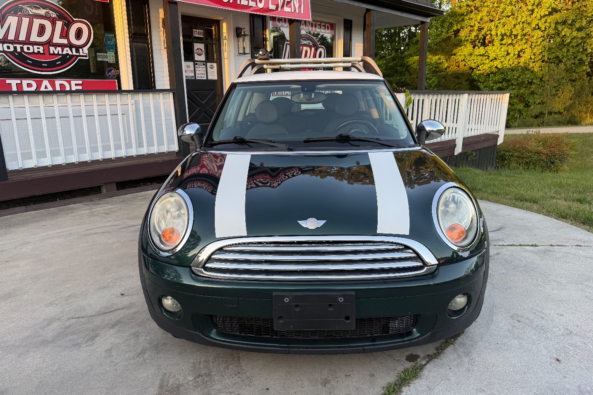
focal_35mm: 25
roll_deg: +0.5
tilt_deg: -12.0
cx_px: 296
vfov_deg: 51.3
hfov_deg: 71.5
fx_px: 412
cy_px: 190
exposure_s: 1/194
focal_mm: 6.76
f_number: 1.78
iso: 64
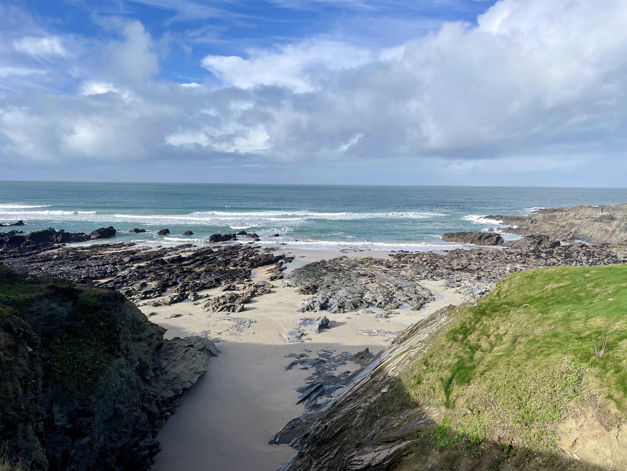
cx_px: 314
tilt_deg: -5.8
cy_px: 236
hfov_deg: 67.3
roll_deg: -0.8
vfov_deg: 53.1
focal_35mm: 26
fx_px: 471
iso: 32
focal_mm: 4.2
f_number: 1.6
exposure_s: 1/4000
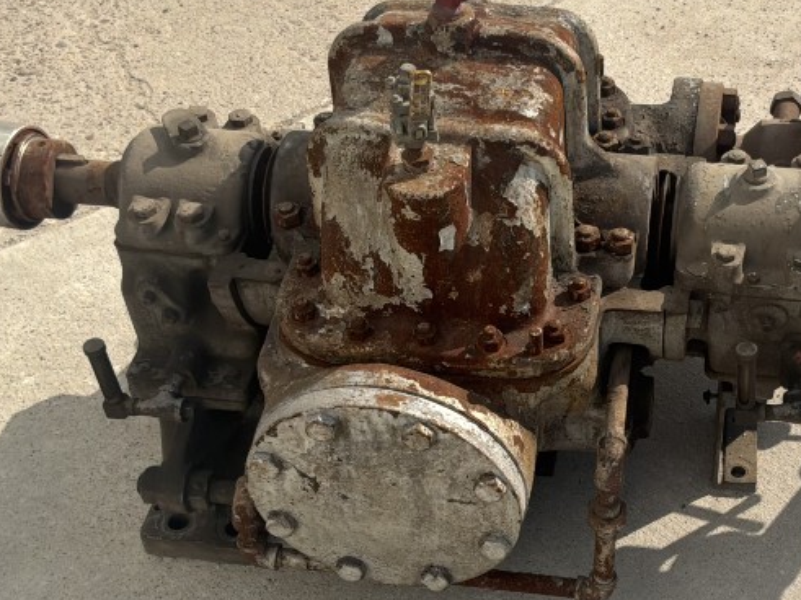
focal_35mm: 57
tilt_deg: -46.8
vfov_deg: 25.5
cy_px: 408
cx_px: 561
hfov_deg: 33.4
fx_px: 1319
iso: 25
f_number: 1.8
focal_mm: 3
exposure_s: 1/2141
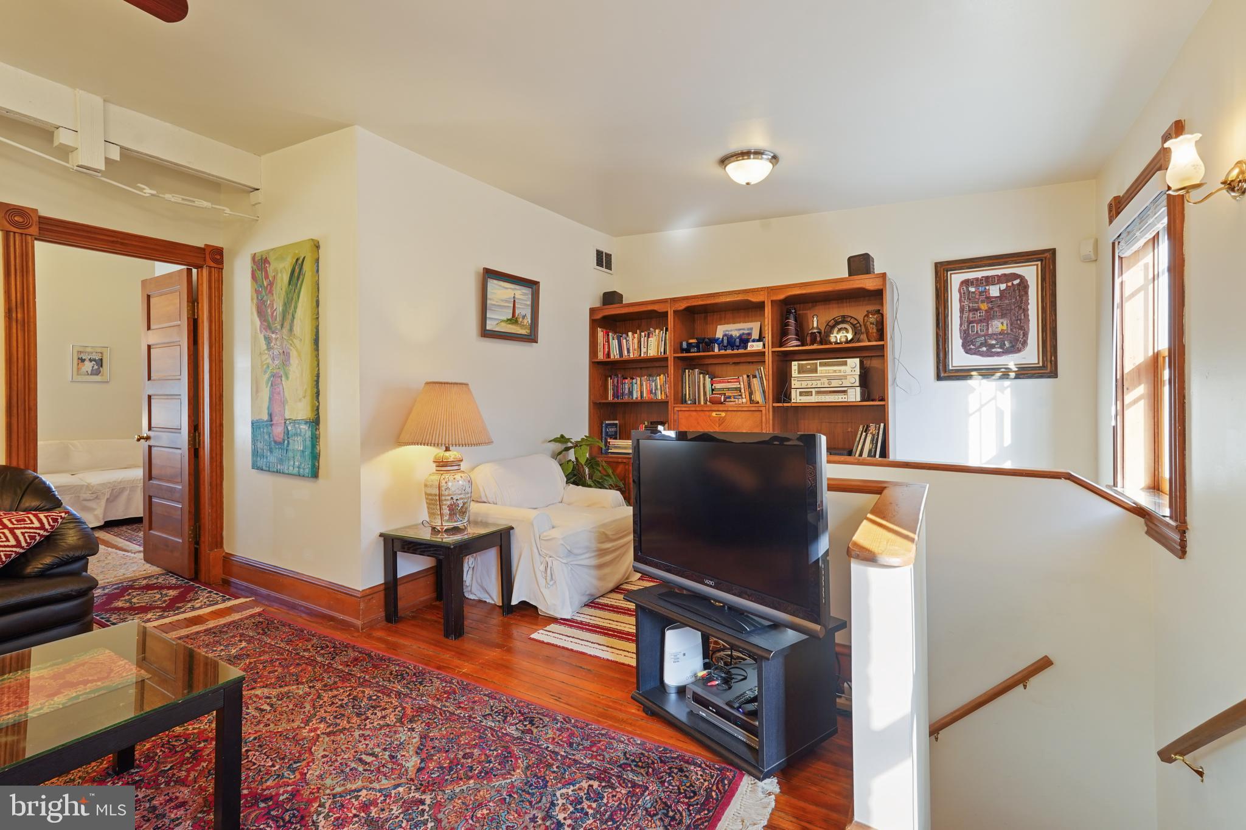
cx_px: 623
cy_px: 415
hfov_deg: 96.7
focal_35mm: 16
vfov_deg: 73.7
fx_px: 554
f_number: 9
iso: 800
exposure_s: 1/6
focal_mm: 16
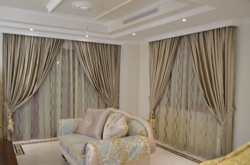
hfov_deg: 57.3
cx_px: 125
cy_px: 82
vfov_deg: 39.8
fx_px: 229
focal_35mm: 33
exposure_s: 1/10
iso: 500
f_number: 4
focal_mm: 22
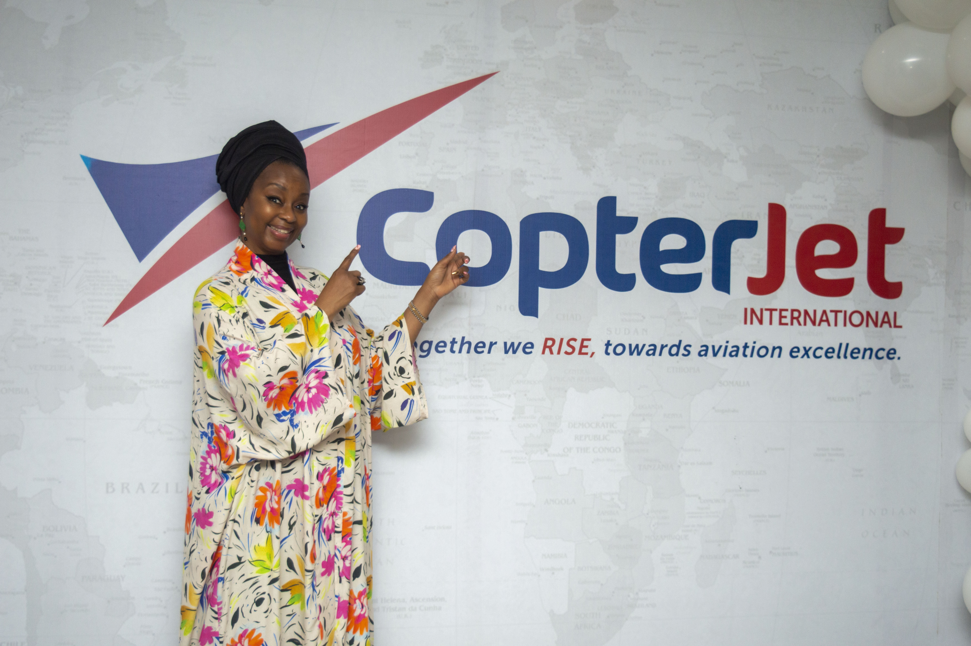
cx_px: 486
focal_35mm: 48
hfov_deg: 41.1
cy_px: 323
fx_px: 1294
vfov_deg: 28.0
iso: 400
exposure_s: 1/100
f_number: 4.5
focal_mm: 32
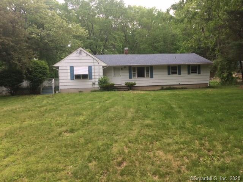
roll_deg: +2.5
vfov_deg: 48.2
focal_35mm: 29
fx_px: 204
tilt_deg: -1.9
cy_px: 91
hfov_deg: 61.7
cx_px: 122
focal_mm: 4.15
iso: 32
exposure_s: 1/363
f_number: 2.2
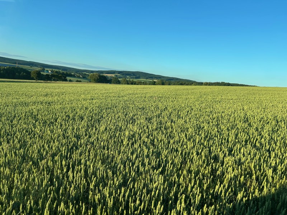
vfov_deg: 53.1
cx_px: 144
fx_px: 216
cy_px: 108
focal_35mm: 26
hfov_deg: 67.3
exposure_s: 1/621
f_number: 1.5
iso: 50
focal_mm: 5.7
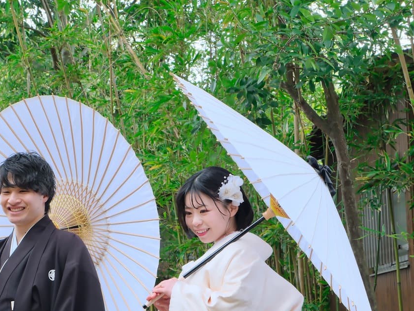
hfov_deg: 27.0
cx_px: 205
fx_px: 861
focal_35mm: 72
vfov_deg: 20.3
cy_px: 231
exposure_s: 1/125
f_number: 6.3
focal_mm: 29.2
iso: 800
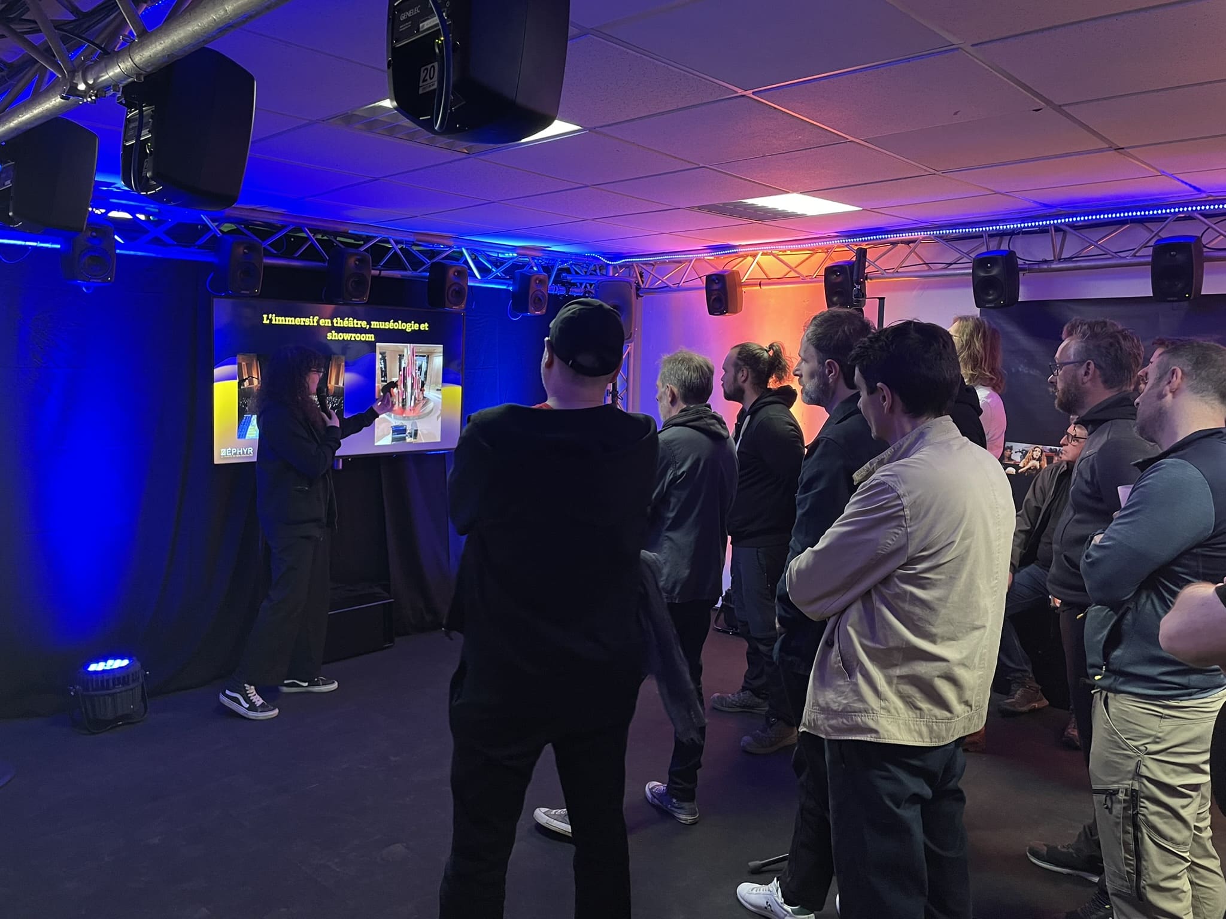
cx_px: 613
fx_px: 921
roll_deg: -1.0
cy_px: 460
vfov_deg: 53.1
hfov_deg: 67.3
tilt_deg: -4.5
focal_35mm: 26
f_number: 1.6
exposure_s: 1/50
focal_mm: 4.2
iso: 320
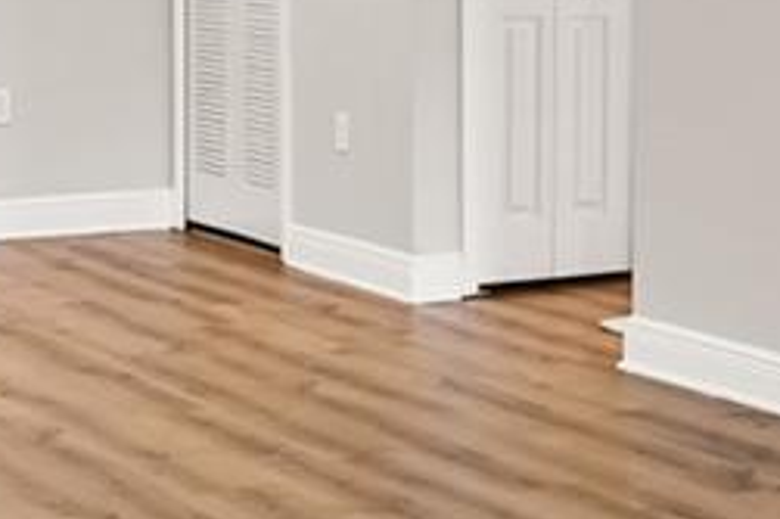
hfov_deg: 19.9
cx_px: 603
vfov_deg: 13.1
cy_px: -85
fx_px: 2208
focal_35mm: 102
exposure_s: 1
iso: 100
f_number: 8
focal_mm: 16
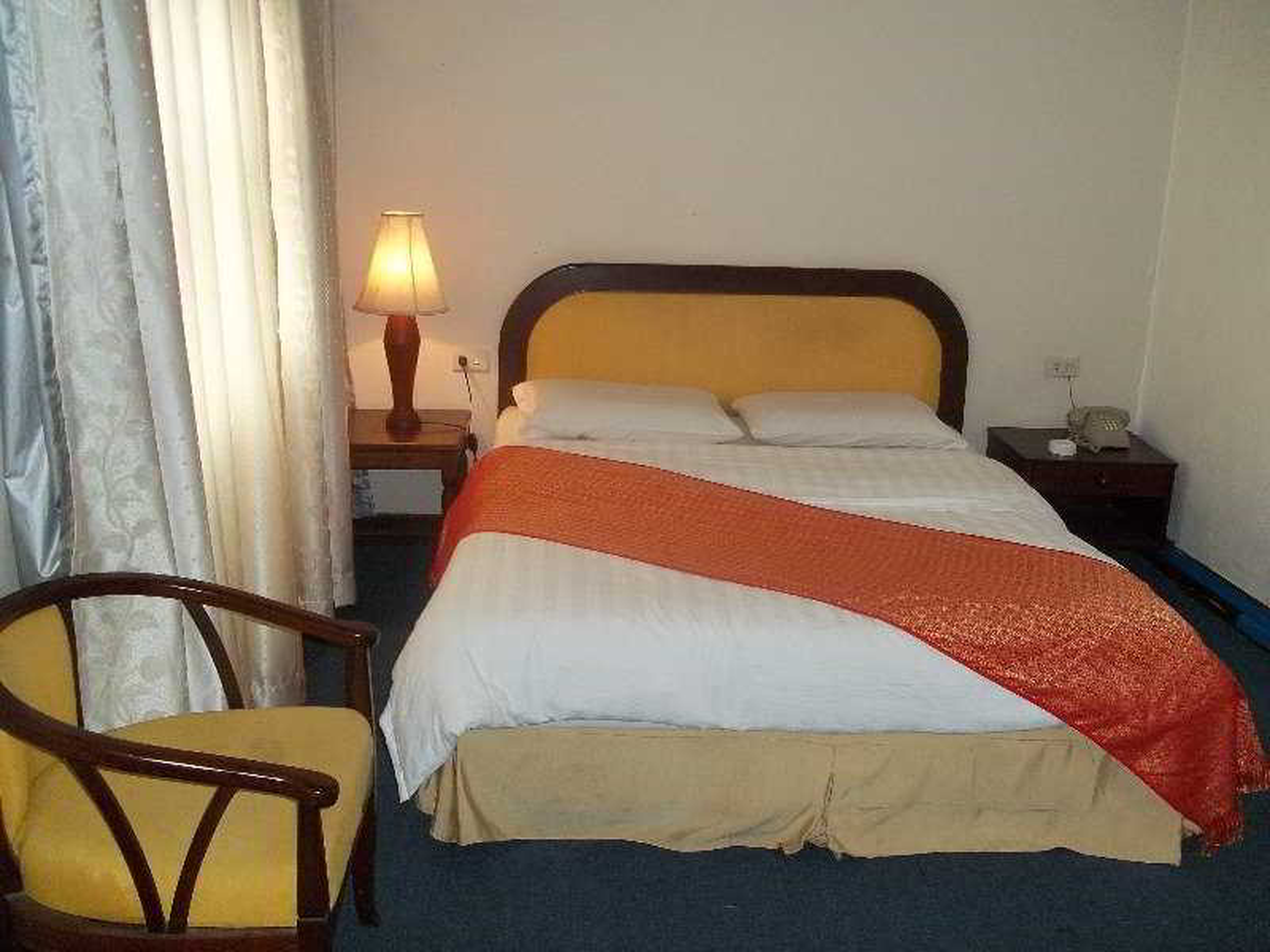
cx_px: 635
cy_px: 476
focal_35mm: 36
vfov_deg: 39.7
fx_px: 1321
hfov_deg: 51.4
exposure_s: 1/30
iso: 160
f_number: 3.1
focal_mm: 6.5
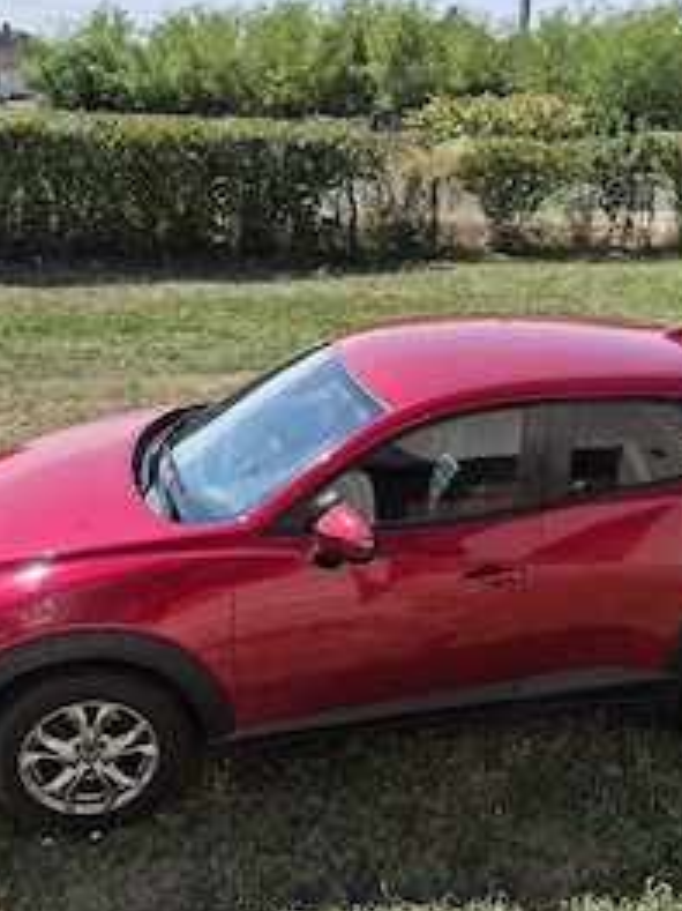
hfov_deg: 40.6
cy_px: 454
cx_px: 367
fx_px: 920
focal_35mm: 35
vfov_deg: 52.6
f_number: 1.8
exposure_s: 1/10000
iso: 80
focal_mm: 5.4
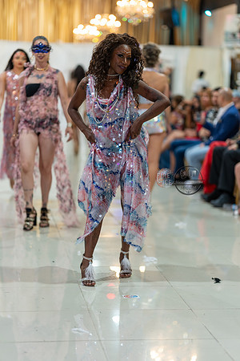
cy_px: 180
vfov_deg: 23.9
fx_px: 850
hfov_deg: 16.1
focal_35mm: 85
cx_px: 120
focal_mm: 85
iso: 160
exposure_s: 1/160
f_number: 1.4
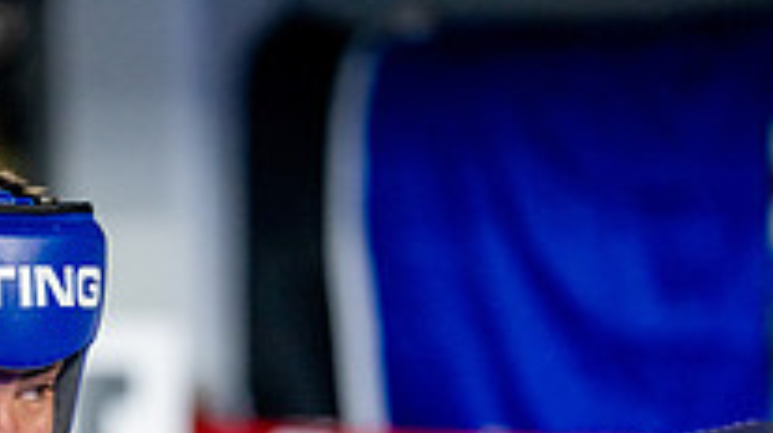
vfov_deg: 3.6
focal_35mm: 332
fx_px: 6799
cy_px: 666
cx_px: -138
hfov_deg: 6.5
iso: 4000
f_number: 2
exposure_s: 1/1000
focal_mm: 113
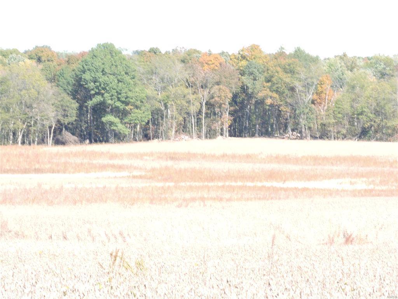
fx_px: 2127
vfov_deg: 8.0
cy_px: 150
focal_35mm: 185
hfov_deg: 10.7
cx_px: 199
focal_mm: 33
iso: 100
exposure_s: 1/50
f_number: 8
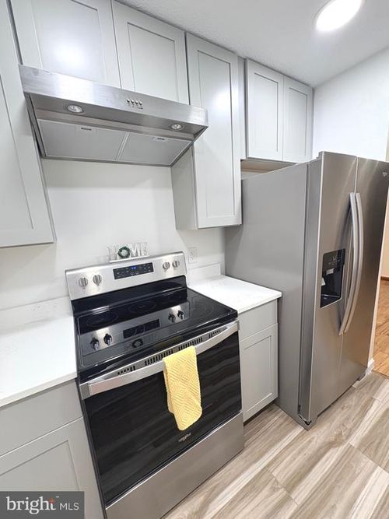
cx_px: 194
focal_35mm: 14
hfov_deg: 85.7
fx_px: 210
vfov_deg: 102.1
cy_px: 260
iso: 200
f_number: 2.2
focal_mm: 2.22
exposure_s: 1/120
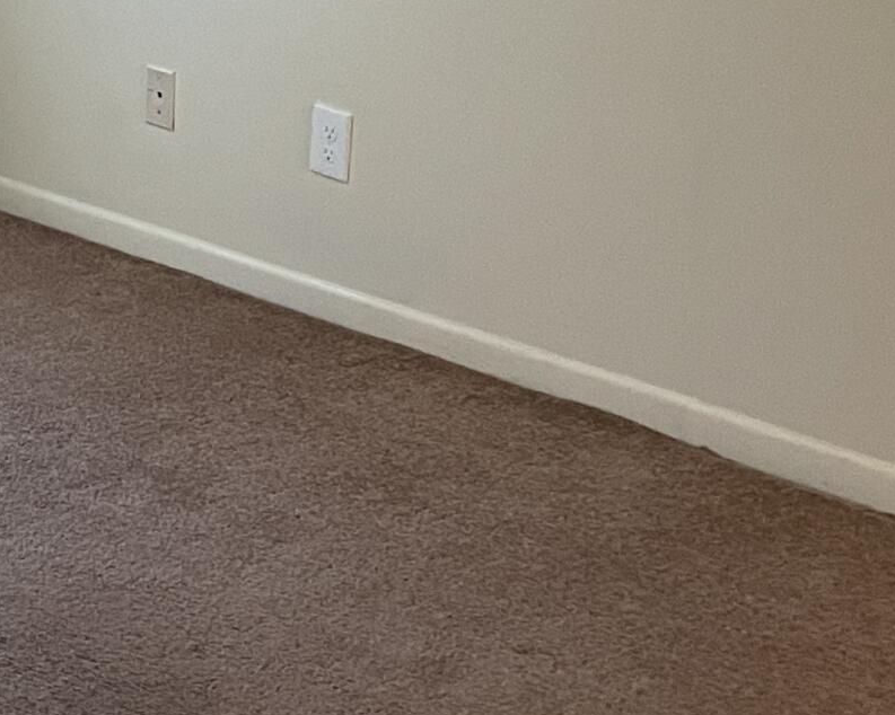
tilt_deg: -10.3
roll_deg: +1.2
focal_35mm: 96
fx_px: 2542
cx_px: -424
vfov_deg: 15.6
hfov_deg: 18.0
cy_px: -58
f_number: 1.6
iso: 400
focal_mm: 4.2
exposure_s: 1/60
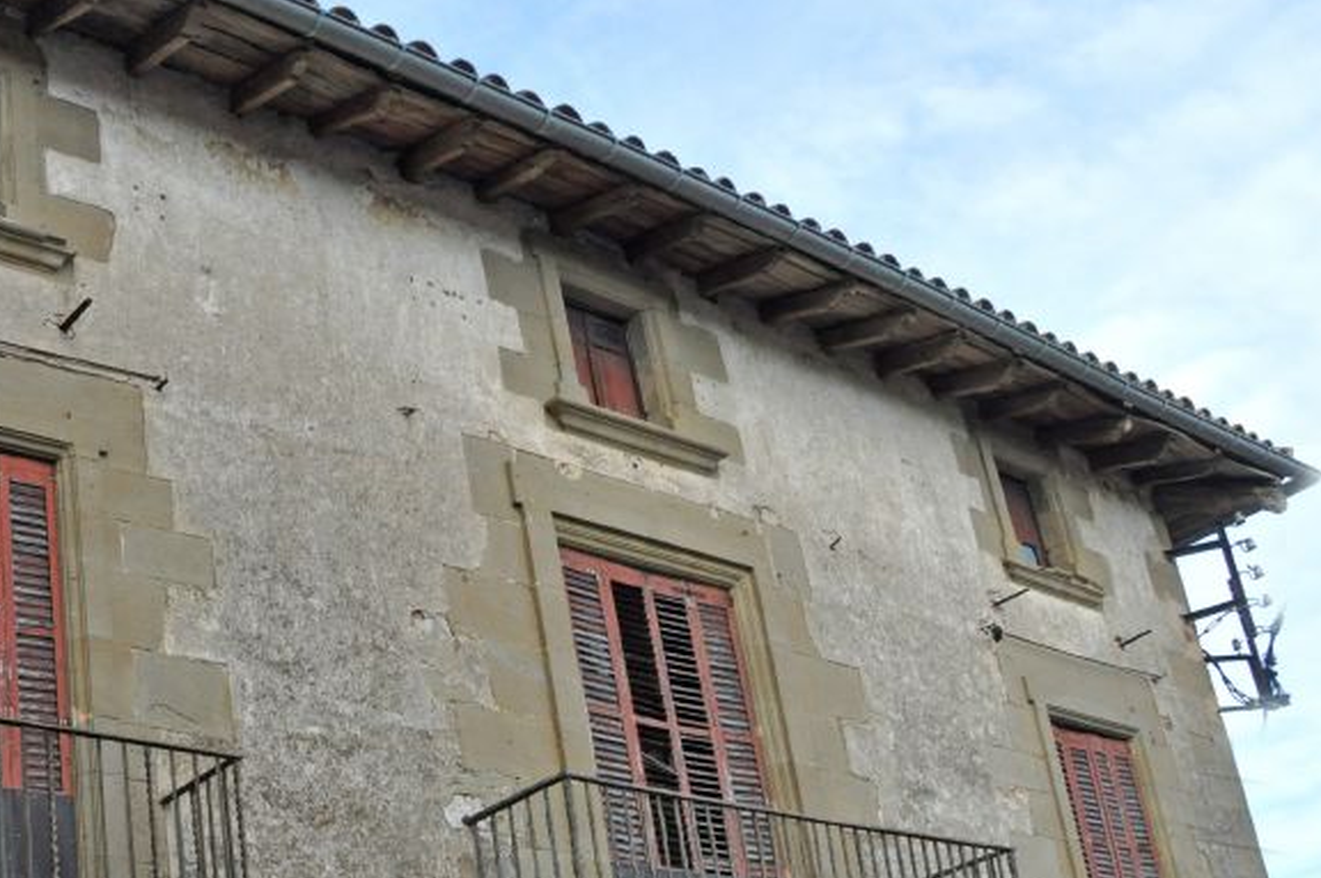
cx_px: 241
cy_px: 722
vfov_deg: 27.4
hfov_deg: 39.3
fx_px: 1760
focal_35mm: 48
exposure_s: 1/400
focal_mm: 18
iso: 1000
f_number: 10
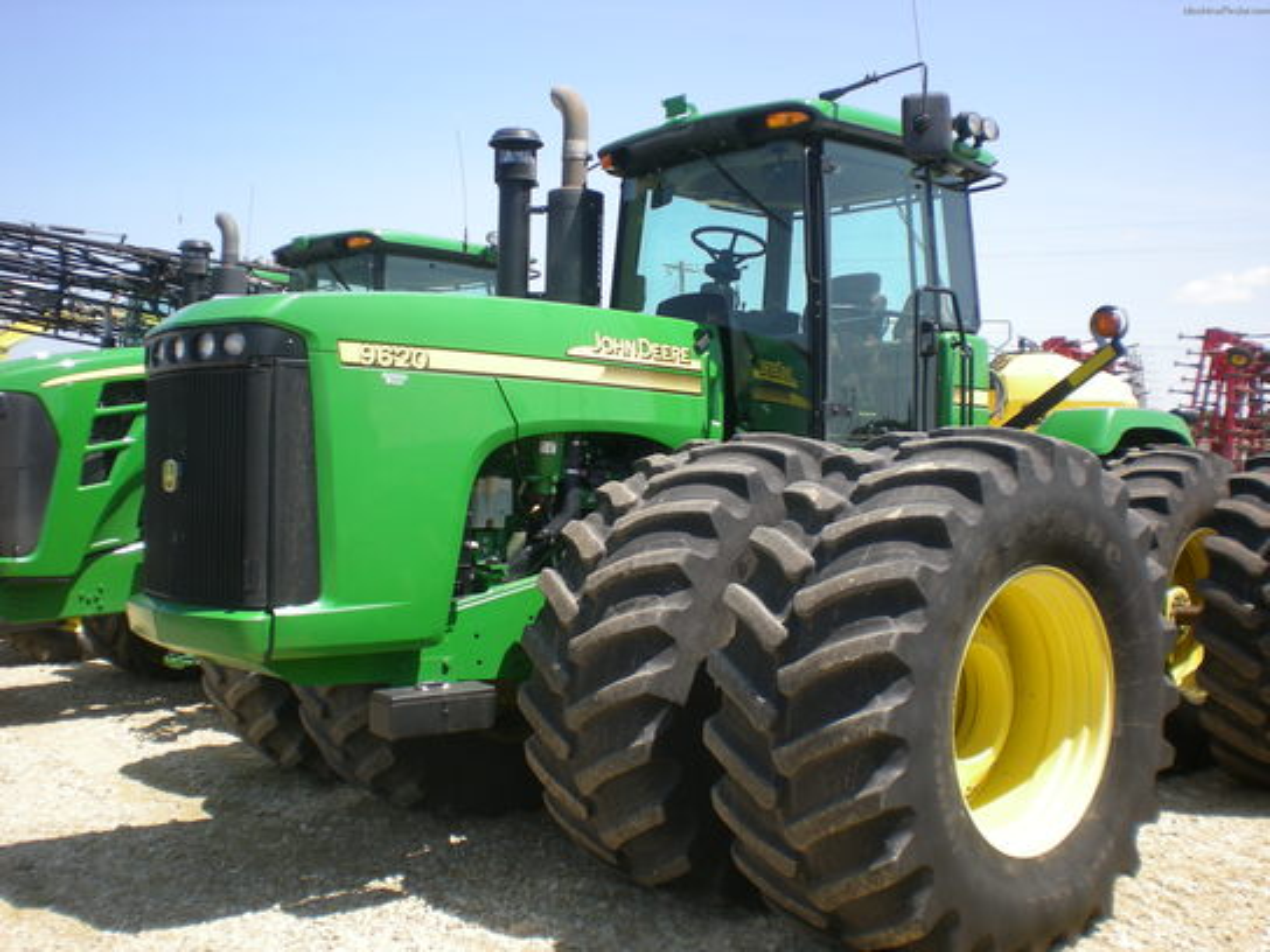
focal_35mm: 38
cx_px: 635
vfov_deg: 37.7
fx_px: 1394
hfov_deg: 49.0
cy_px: 476
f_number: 4.6
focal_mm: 6.3
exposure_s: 1/208
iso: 50
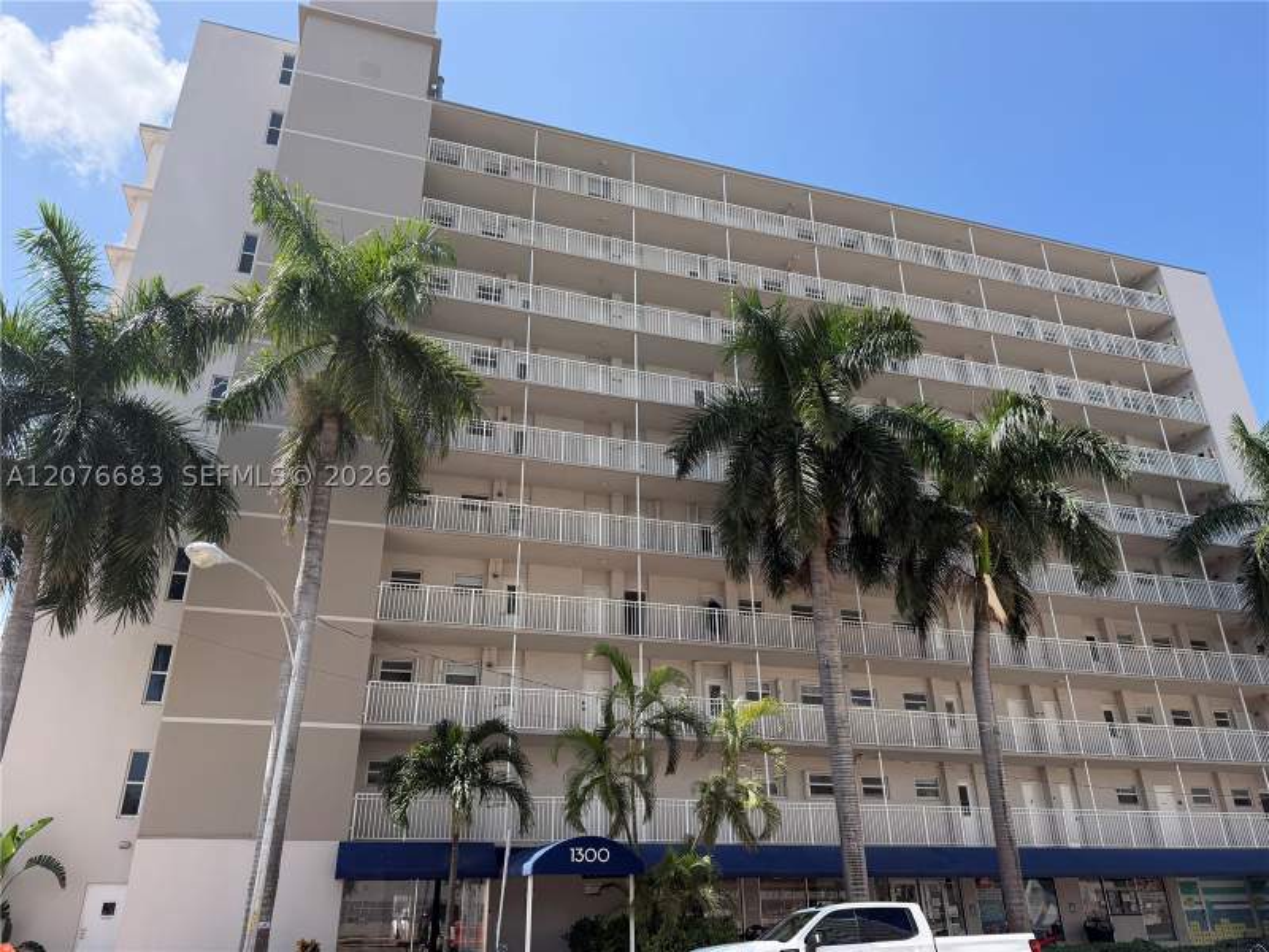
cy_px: 476
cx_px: 634
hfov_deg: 71.6
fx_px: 880
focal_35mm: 24
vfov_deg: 56.8
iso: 100
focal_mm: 6.76
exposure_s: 1/3279
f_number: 1.78
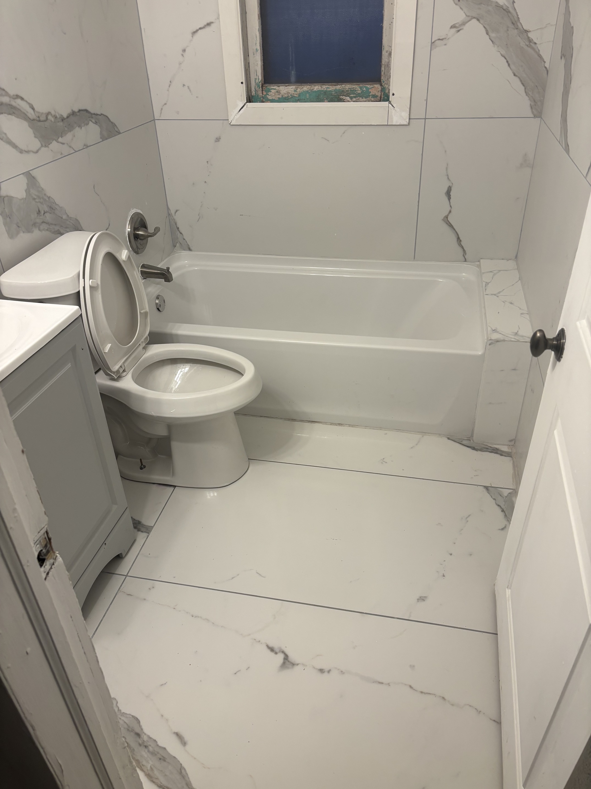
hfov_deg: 53.1
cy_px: 394
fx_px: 592
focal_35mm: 26
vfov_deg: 67.3
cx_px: 296
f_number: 1.6
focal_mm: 5.96
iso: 100
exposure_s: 1/120
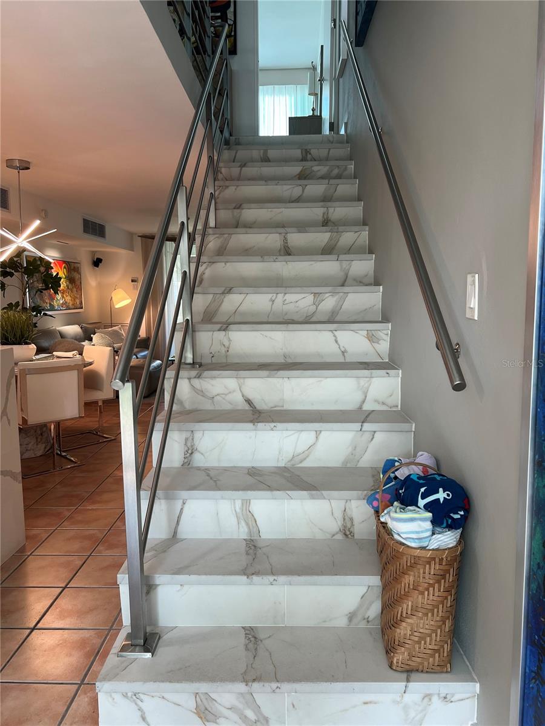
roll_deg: +0.2
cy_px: 363
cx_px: 272
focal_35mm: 26
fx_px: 546
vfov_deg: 67.3
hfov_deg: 53.1
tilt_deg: -7.3
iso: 80
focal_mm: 5.7
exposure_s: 1/120
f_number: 1.5
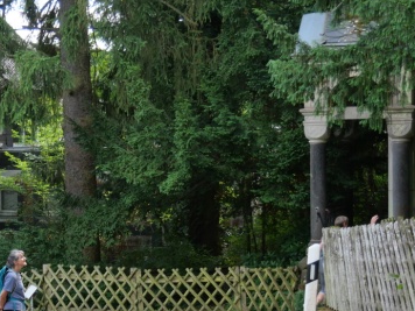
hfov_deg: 17.9
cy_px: 233
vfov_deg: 13.7
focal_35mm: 108
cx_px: 33
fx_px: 1295
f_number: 4.1
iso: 200
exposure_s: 1/125
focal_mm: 24
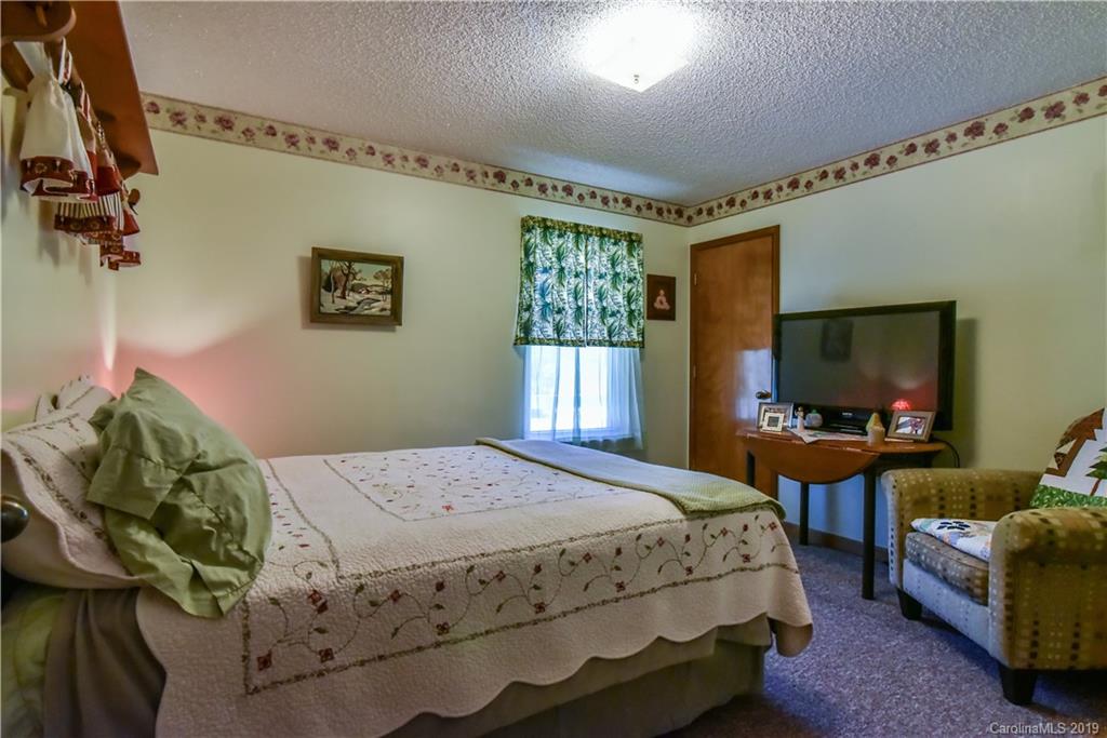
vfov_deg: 64.6
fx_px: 584
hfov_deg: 86.9
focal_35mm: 19
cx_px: 554
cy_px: 369
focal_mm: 19
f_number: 11
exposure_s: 1/125
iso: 4000
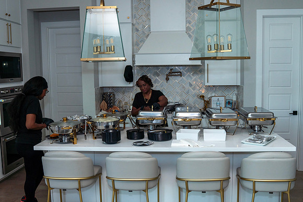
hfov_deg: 53.1
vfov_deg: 36.9
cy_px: 101
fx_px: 303
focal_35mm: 36
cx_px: 152
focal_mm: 24
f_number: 5.6
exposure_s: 1/160
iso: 200
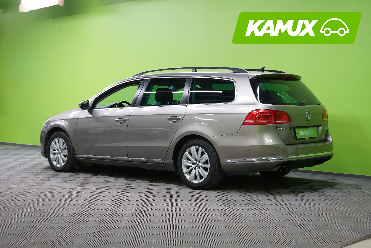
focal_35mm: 58
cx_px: 186
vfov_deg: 23.4
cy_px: 124
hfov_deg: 34.5
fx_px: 598
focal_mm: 58
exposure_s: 1/50
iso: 1000
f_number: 5.6
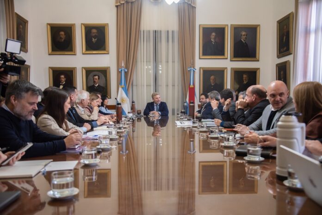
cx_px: 161
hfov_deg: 58.7
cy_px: 108
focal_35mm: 32
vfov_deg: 41.1
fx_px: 286
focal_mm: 32
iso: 1600
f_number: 4
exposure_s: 1/250
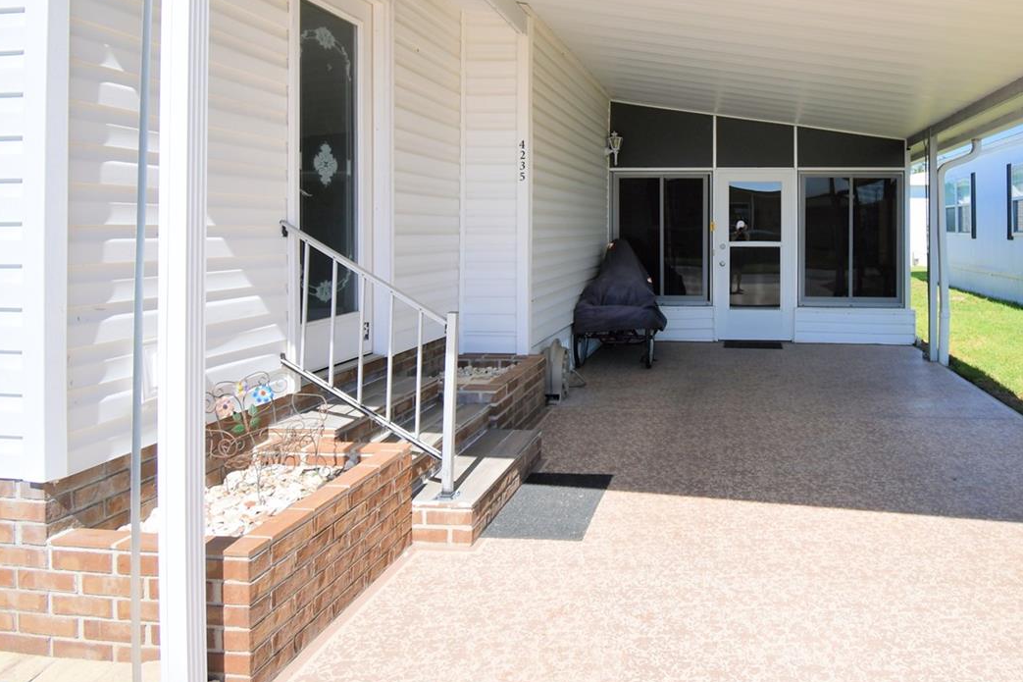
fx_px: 653
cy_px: 230
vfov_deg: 54.0
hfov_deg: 73.0
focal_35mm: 23
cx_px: 710
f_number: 4.5
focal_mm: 10
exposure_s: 1/800
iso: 100
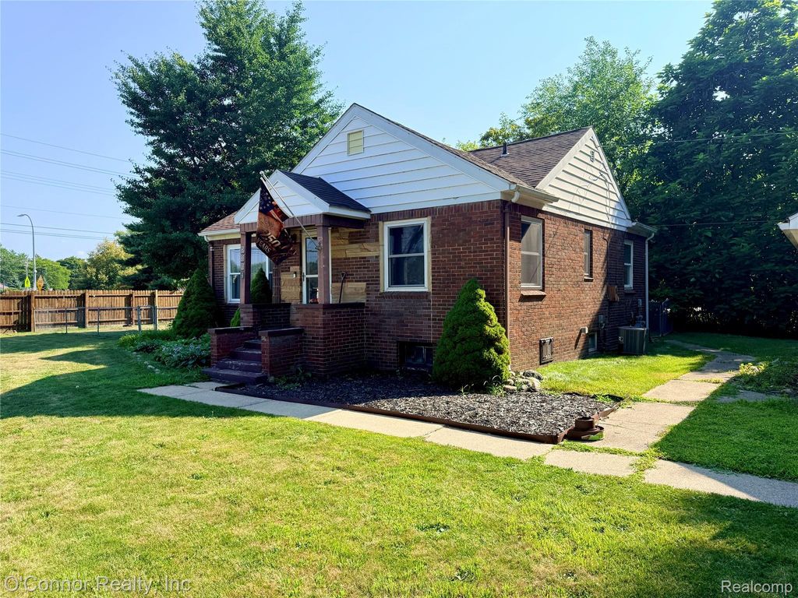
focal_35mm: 24
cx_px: 399
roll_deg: +0.1
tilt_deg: -0.4
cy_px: 299
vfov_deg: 56.8
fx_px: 553
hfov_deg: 71.6
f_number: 1.78
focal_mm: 6.76
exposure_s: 1/2611
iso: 100
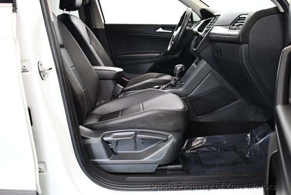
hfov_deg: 53.1
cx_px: 146
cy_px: 98
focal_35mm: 36
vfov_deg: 36.9
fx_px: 291
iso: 3200
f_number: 3.5
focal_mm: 18
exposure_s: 1/125
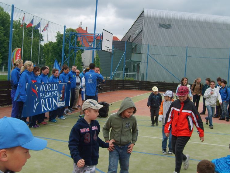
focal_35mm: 37
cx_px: 119
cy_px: 86
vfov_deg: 38.7
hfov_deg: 50.1
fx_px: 246
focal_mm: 5.8
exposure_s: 1/350
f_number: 2.8
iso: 50
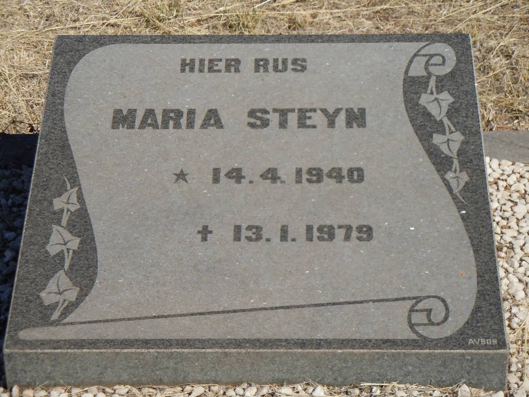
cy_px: 198
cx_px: 264
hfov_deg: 17.0
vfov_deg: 12.8
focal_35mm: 116
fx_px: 1773
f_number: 9.2
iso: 200
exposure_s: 1/400
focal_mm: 20.9
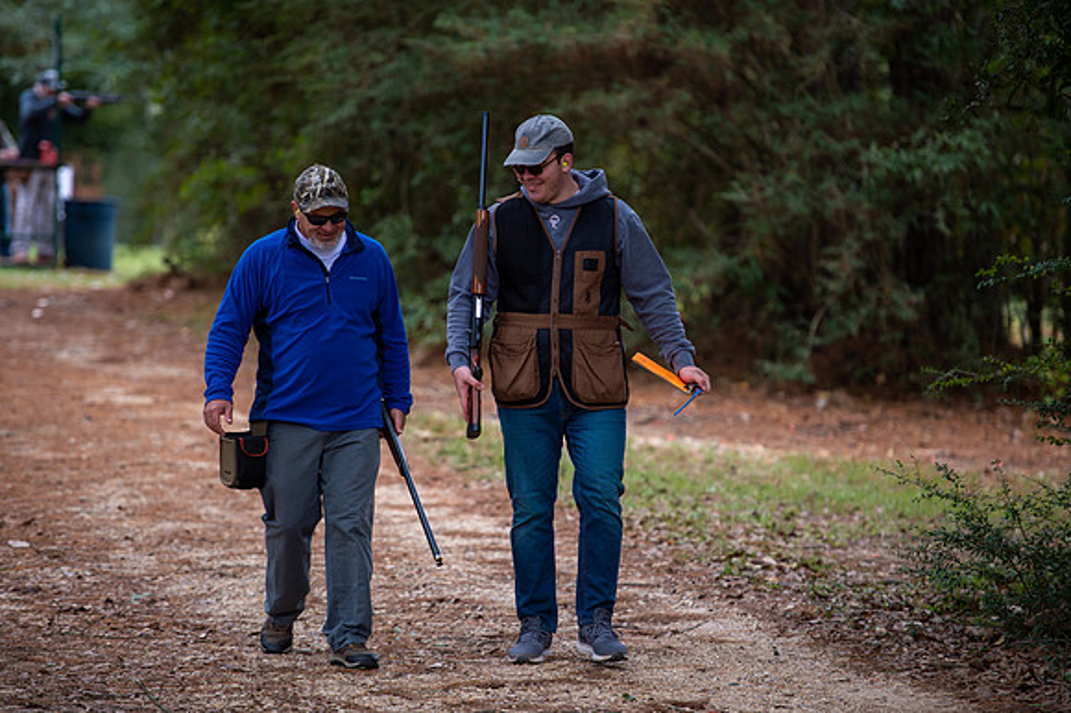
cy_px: 356
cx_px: 536
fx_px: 5500
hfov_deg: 11.1
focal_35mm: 185
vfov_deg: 7.4
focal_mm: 185
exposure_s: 1/250
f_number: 2.8
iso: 320
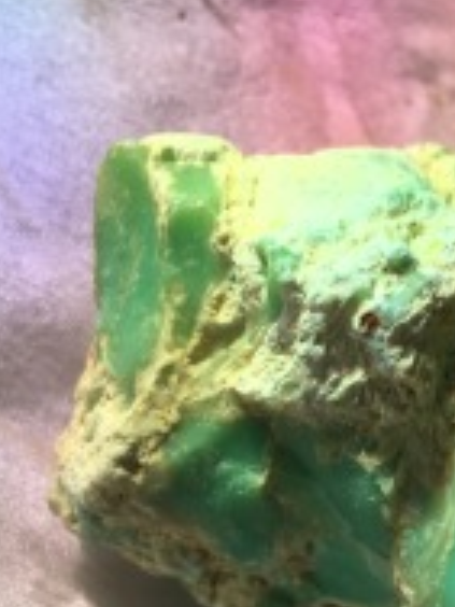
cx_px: 460
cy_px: 549
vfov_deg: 23.5
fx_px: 1420
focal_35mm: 81
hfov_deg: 17.8
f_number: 2.2
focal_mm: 4.15
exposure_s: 1/115
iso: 25
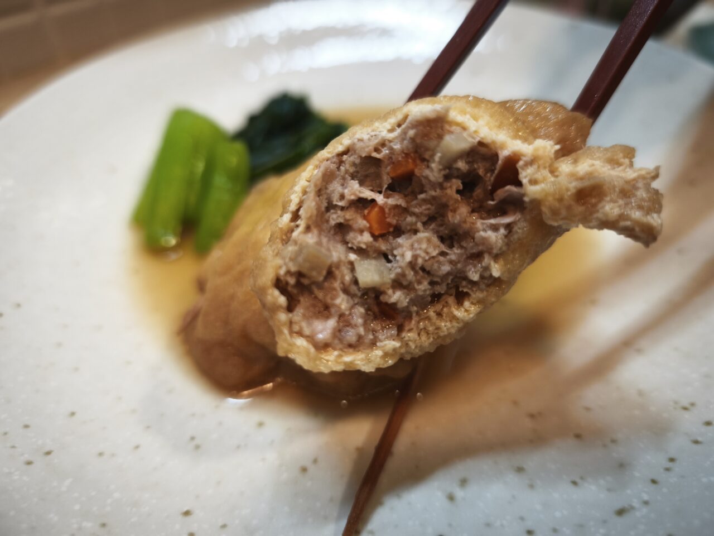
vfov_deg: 58.9
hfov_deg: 73.9
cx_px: 357
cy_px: 268
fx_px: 474
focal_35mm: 23
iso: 200
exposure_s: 1/99.9
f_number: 1.62
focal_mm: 6.45
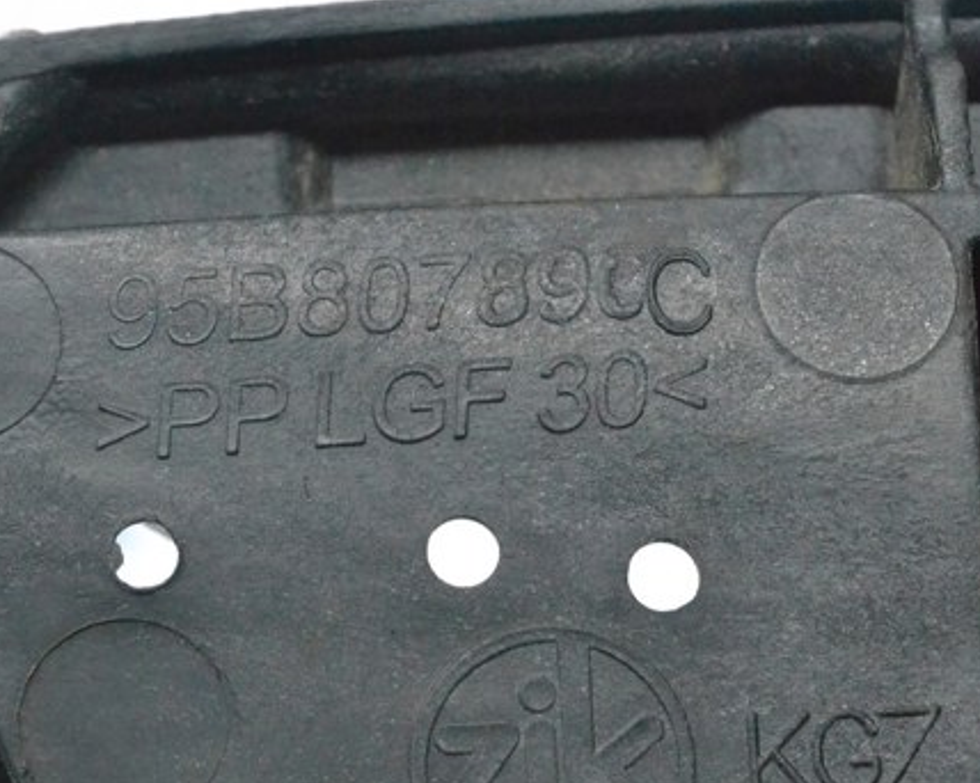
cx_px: 392
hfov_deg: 16.6
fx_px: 3354
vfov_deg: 13.3
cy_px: 476
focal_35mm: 116
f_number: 10
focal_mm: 55
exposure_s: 1/160
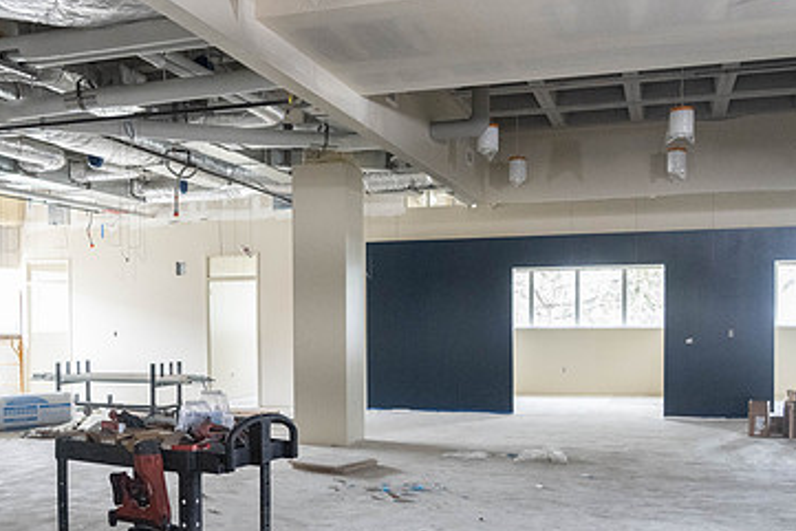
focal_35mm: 40
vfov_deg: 33.2
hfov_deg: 48.4
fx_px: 885
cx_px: 354
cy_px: 347
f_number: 4
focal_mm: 24
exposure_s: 1/250
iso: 2500
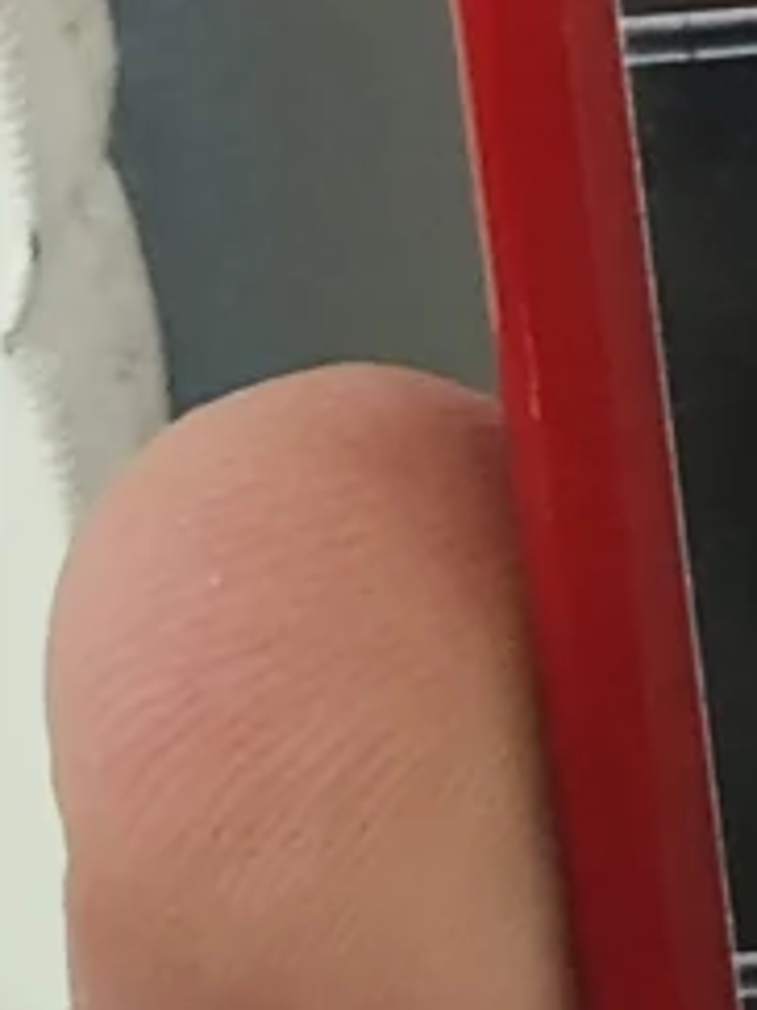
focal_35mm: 158
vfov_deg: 12.3
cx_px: 2487
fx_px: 4611
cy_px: -150
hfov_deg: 7.8
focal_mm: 4.68
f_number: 1.8
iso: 1472
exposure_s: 1/24
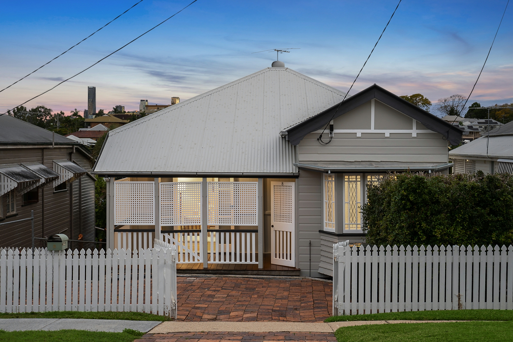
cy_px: 171
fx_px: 741
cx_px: 256
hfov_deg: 38.2
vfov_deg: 26.0
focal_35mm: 52
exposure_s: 4
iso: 100
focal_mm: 35
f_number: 11
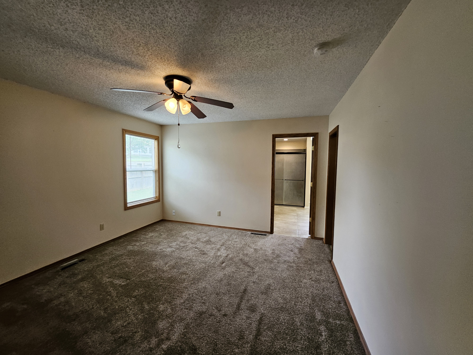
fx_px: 178
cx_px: 236
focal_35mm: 13
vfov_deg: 89.9
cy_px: 178
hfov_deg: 106.2
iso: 160
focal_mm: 1.74
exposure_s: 1/60
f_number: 2.2
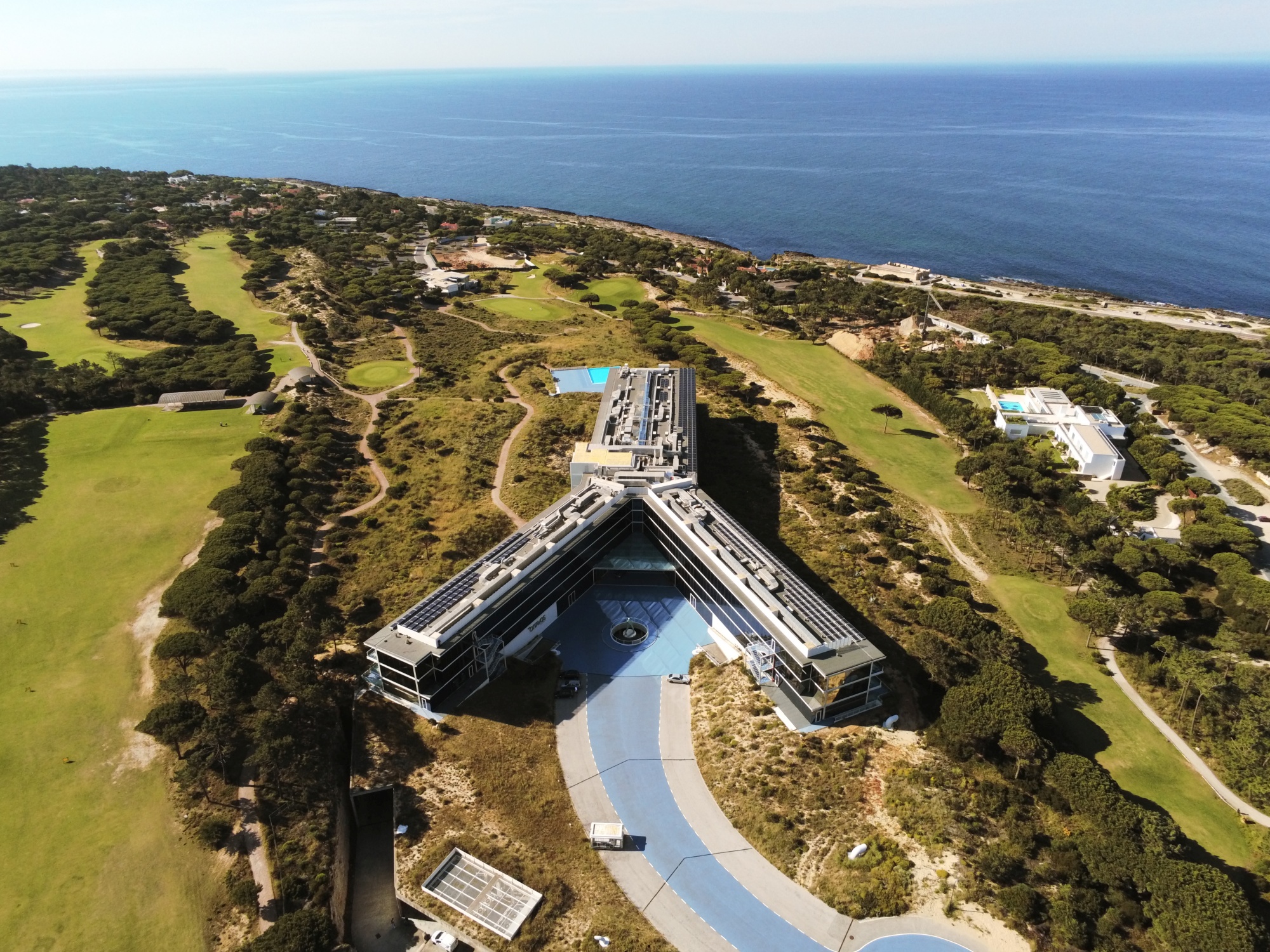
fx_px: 844
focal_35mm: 23
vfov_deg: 58.9
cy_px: 476
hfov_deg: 73.9
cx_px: 635
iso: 168
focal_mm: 4
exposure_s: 1/1923
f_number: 2.4
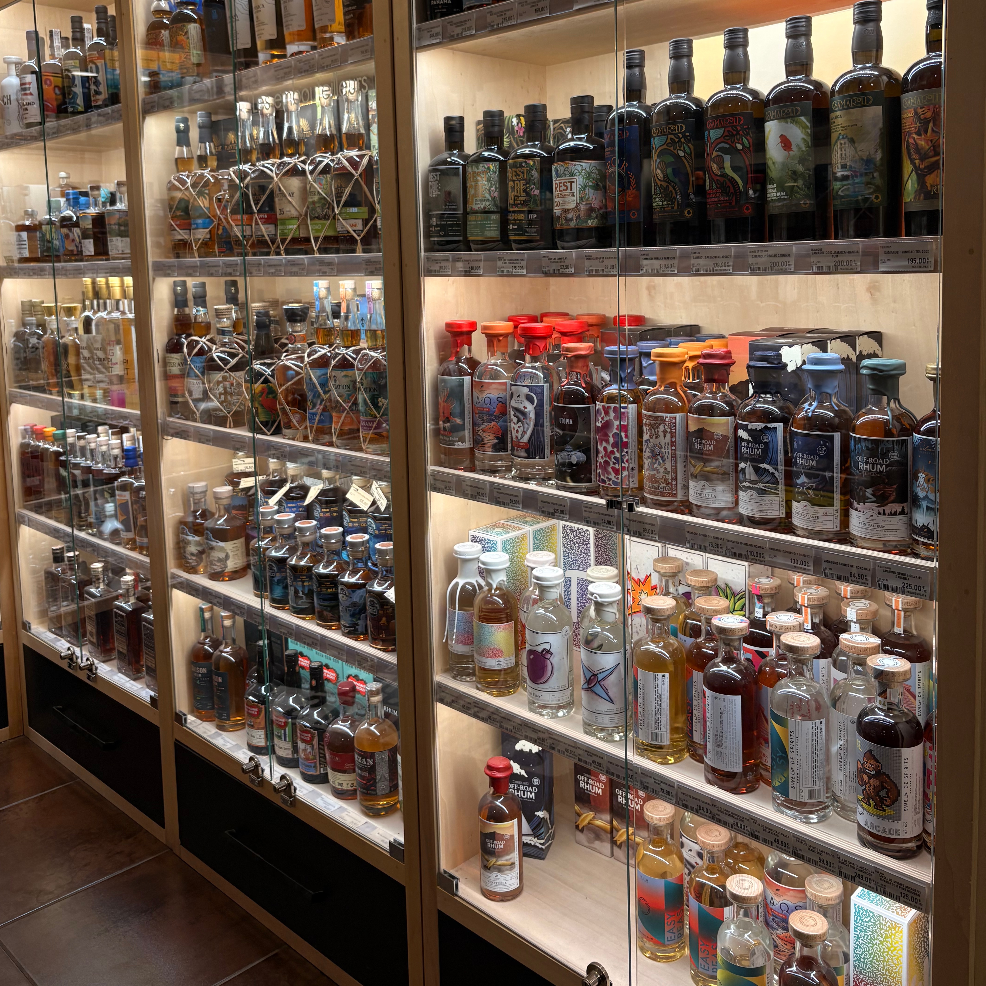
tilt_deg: -4.9
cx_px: 488
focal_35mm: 31
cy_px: 341
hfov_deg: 52.5
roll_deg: +1.8
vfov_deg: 51.7
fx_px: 999
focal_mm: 5.96
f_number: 1.6
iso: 64
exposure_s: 1/100
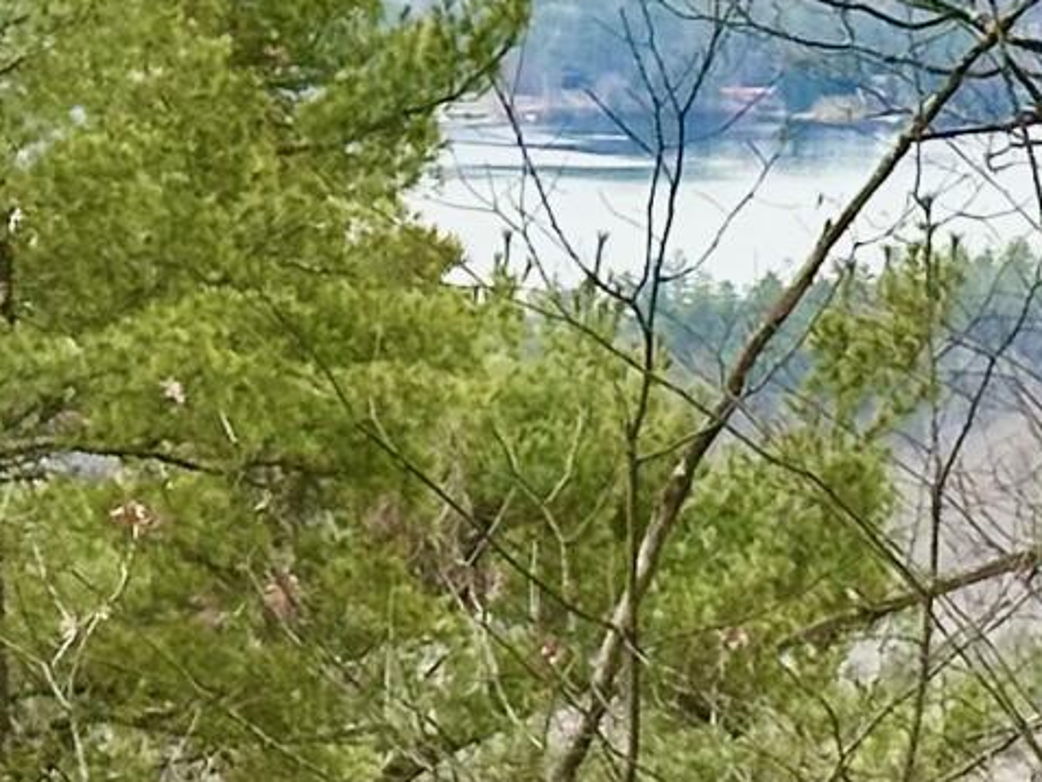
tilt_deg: -1.6
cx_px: 151
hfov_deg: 6.5
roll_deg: -0.6
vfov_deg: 4.9
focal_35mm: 302
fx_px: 9093
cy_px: -304
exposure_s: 1/3367
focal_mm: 6.86
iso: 64
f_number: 1.78
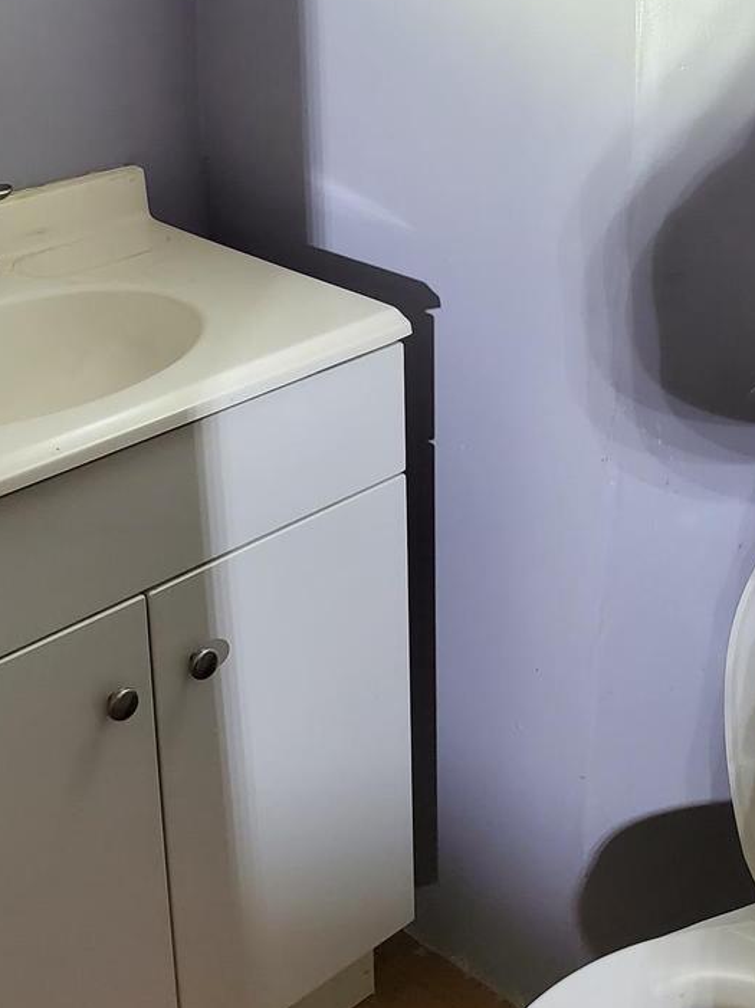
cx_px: 429
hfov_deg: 25.6
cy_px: 347
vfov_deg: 33.5
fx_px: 1659
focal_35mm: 57
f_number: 2.4
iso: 200
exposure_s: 1/60
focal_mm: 4.3
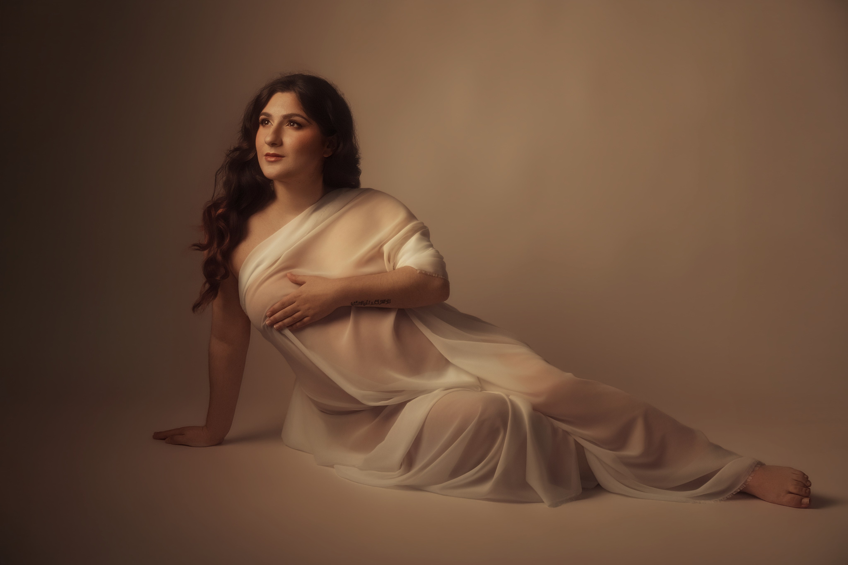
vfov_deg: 22.6
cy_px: 282
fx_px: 1413
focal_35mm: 60
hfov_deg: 33.4
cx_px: 424
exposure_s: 1/160
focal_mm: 60
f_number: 4
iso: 500
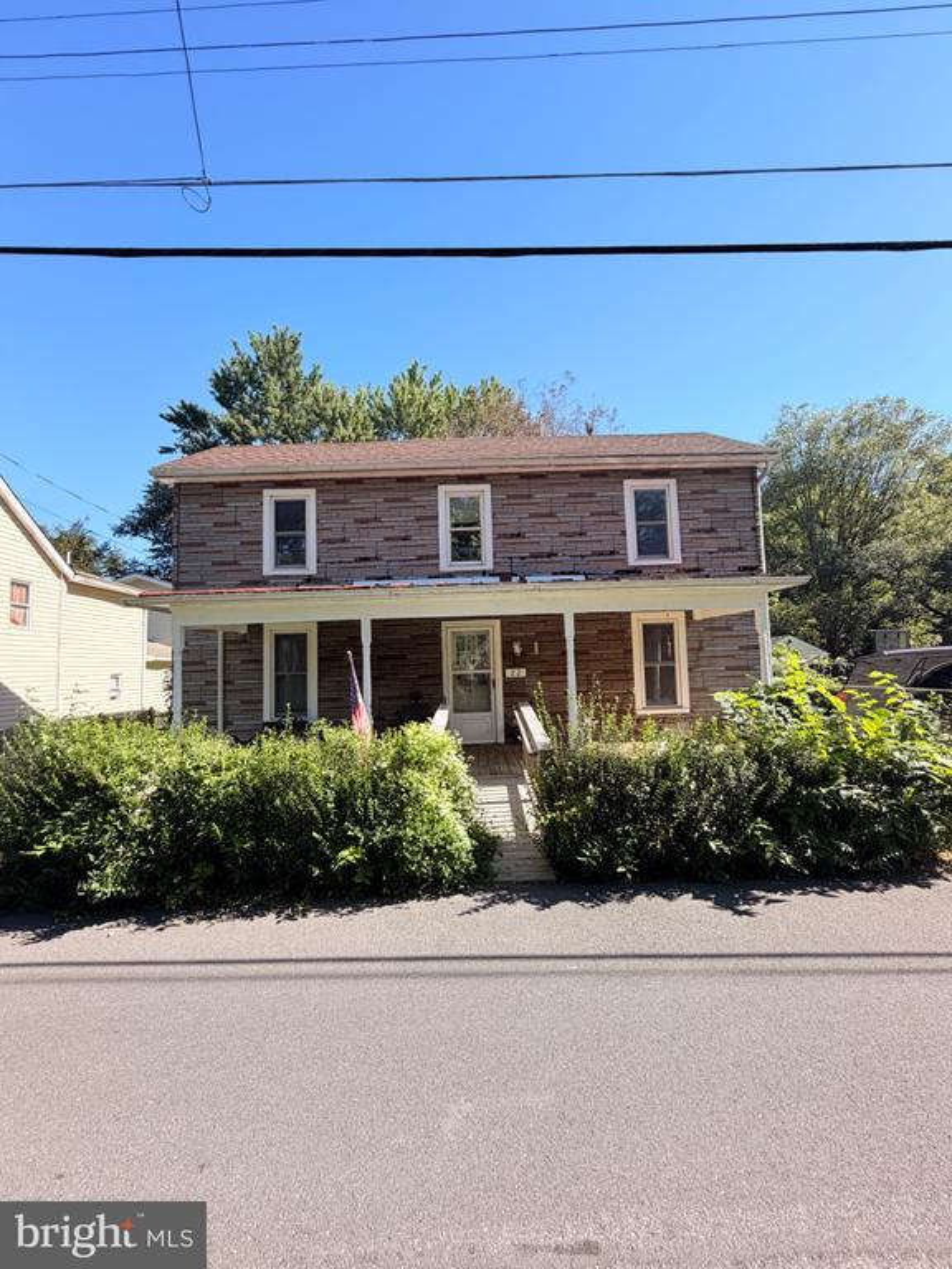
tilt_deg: +2.7
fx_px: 513
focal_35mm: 14
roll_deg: +1.2
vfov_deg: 102.1
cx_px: 476
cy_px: 634
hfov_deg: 85.7
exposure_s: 1/607
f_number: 2.2
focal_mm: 2.22
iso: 40
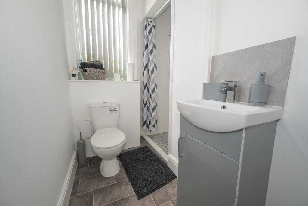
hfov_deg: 104.2
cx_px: 154
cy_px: 103
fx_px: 120
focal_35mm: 14
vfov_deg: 81.2
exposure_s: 1/10
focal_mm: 14
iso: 640
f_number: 8
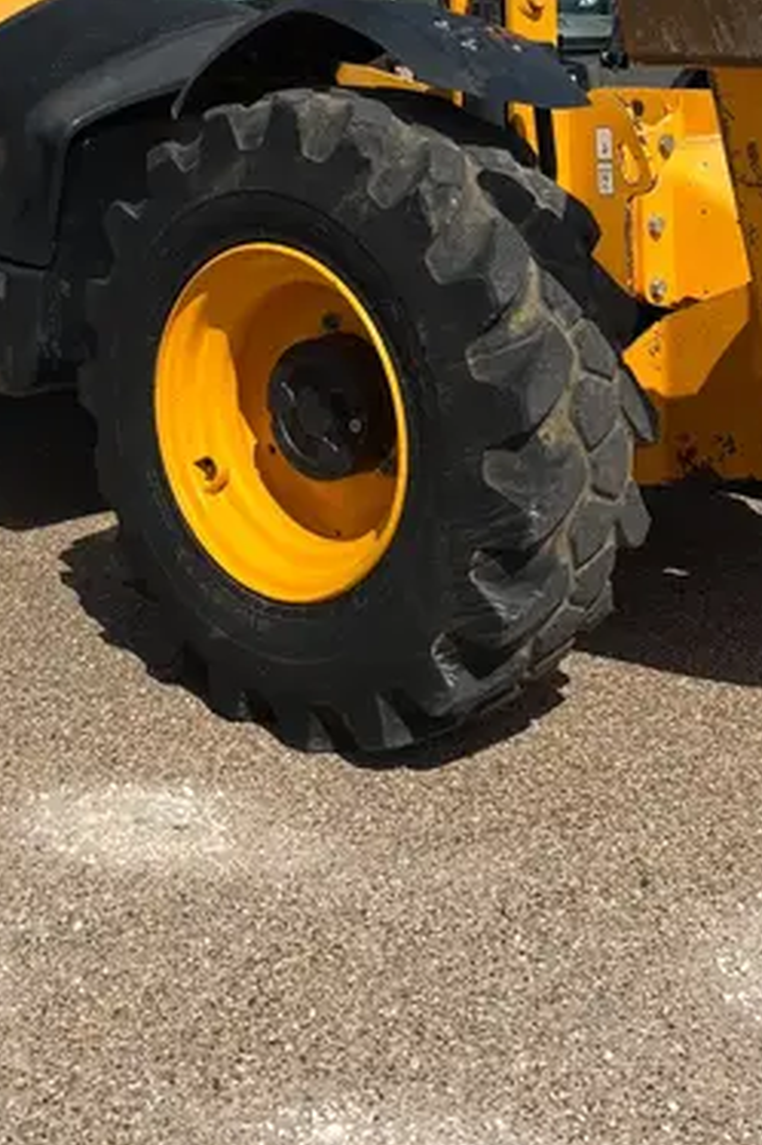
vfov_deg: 34.6
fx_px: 1684
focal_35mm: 53
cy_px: 35
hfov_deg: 25.5
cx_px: 376
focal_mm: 5.1
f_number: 1.6
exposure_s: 1/4484
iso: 50
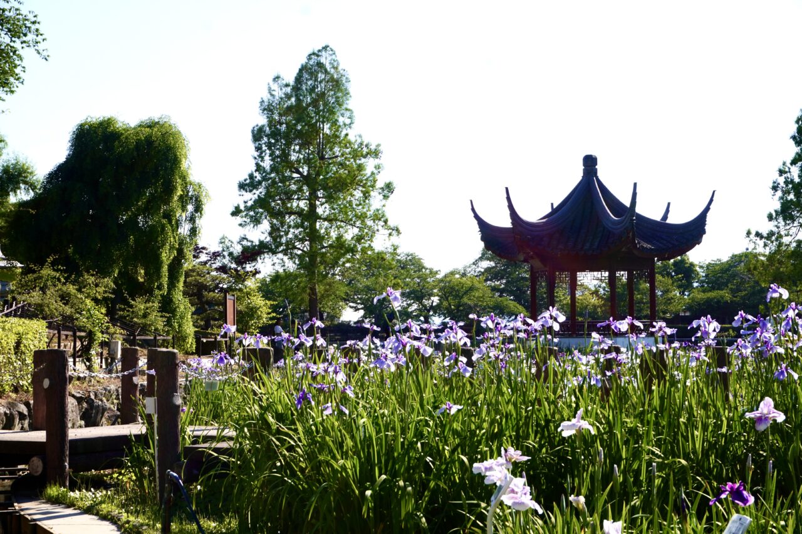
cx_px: 401
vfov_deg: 18.2
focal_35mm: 75
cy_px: 267
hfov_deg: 27.0
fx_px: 1671
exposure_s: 1/160
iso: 100
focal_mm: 50
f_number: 11
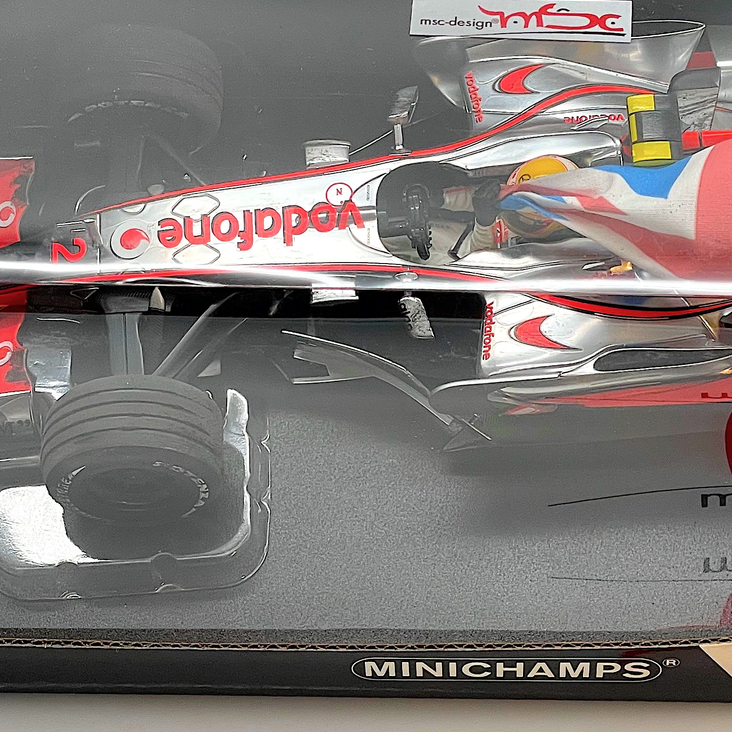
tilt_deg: -48.9
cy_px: 343
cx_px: 568
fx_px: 2751
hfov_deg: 15.1
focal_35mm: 115
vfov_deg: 15.2
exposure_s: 1/75
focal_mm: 6
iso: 80
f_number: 2
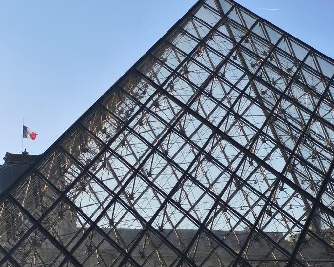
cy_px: 122
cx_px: 153
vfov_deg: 19.0
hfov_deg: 23.5
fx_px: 801
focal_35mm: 81
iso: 50
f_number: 1.65
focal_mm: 6.14
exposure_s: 1/878
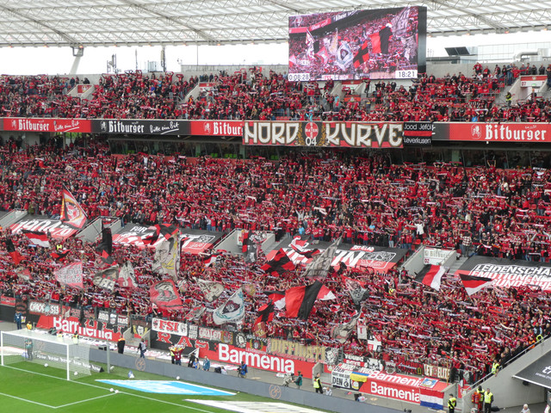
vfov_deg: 21.0
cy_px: 206
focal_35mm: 70
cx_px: 276
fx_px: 1114
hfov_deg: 27.8
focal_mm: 12.5
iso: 200
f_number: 4.5
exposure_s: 1/80
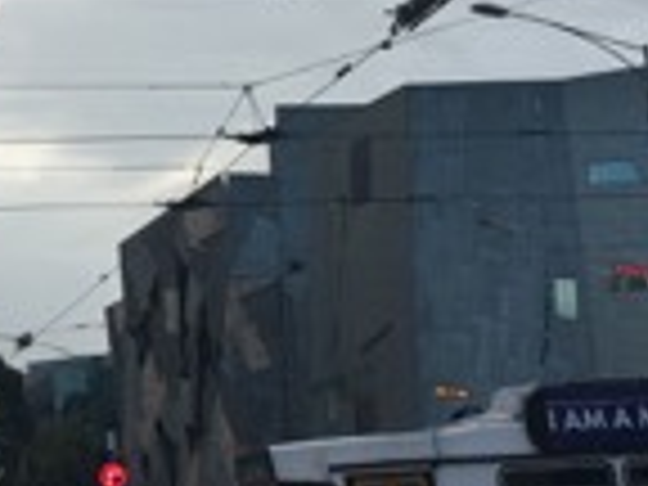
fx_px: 1966
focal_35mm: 105
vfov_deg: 14.0
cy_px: 99
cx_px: 94
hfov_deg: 18.5
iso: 32
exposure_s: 1/760
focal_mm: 4.15
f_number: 2.2
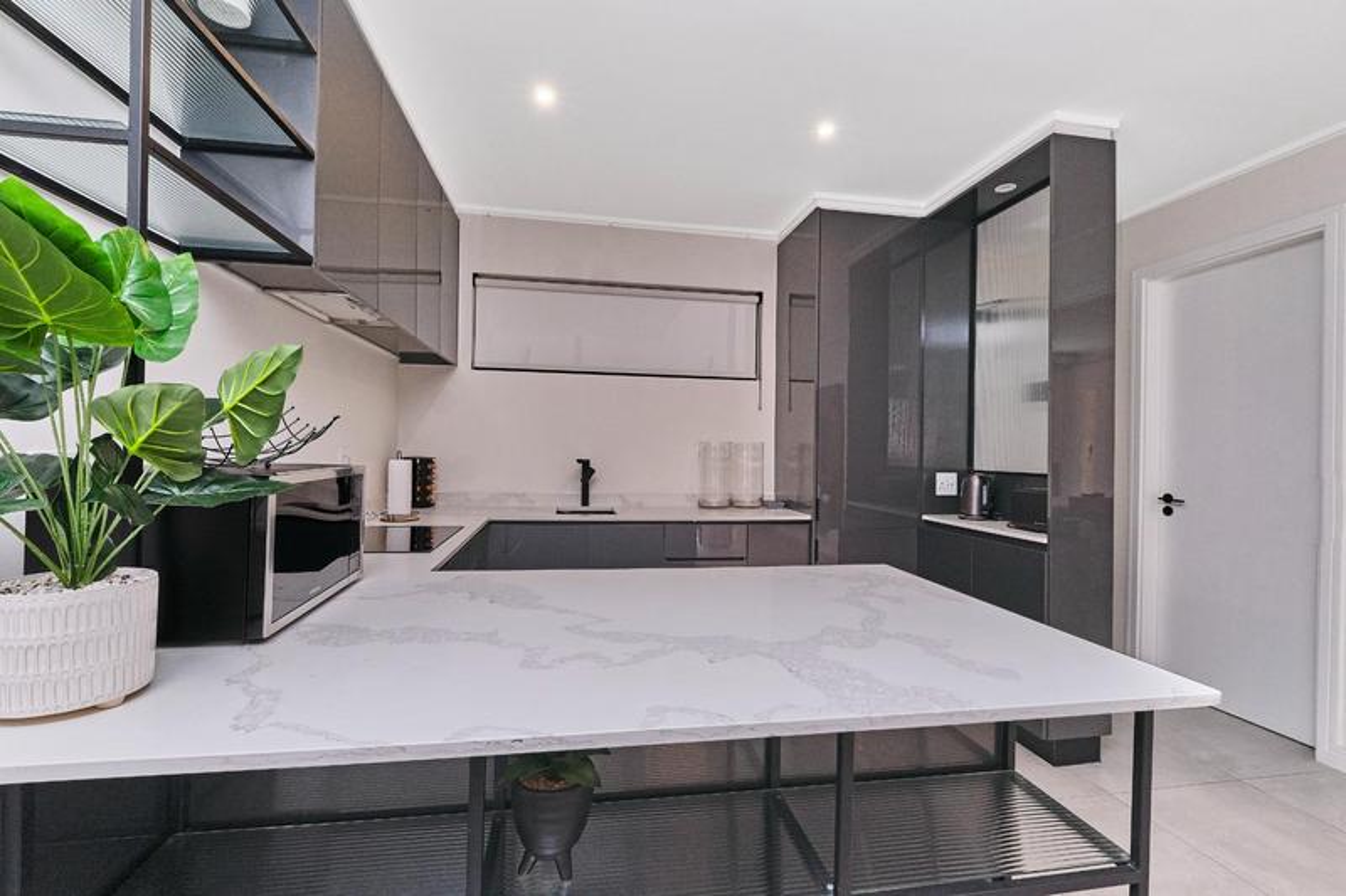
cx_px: 673
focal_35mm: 15
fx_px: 561
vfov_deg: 77.3
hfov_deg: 100.4
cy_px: 448
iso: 800
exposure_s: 1/50
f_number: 8
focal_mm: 10
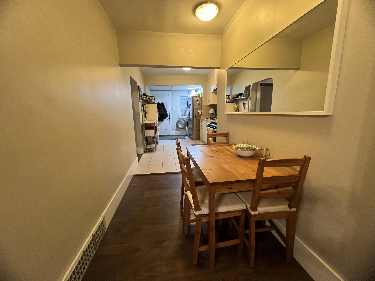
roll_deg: +1.5
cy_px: 140
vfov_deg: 89.9
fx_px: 141
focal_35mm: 13
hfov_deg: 106.2
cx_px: 188
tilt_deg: -10.8
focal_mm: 1.57
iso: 500
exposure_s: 1/60
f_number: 1.8
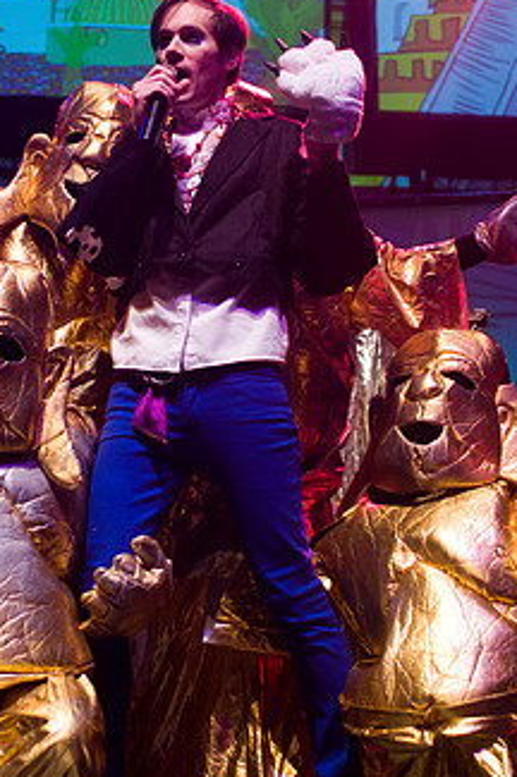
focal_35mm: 73
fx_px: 1569
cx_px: 185
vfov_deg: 27.8
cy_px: 313
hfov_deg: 18.7
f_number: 2.8
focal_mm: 35
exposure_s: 1/160
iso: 800
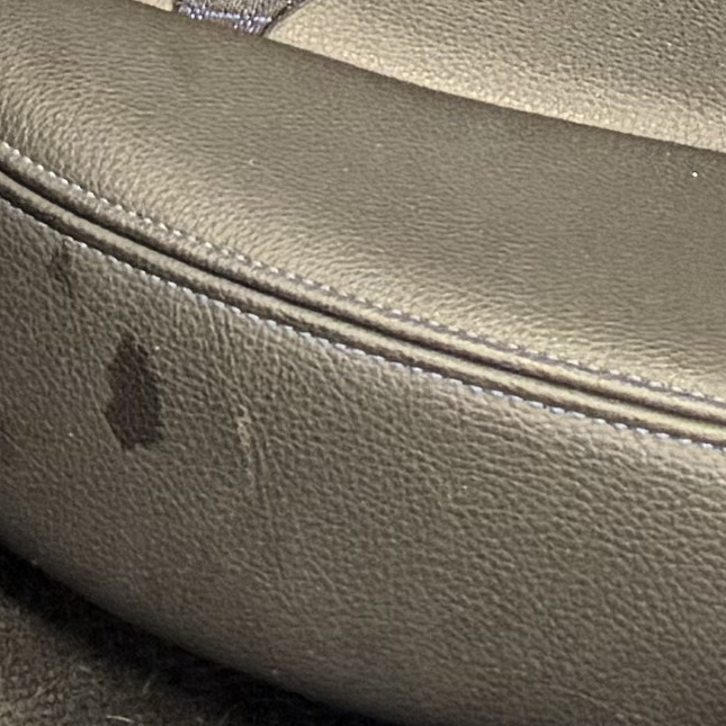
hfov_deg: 9.2
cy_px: -1675
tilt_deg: -11.9
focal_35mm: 188
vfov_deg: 7.7
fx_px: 4461
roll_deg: +0.0
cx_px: 763
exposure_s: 1/50
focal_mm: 6.76
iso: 400
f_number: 1.78
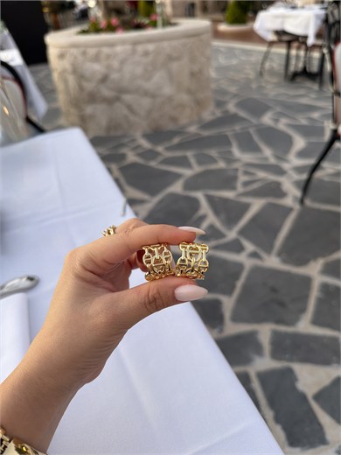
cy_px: 228
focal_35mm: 24
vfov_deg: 71.6
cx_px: 170
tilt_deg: -35.7
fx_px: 315
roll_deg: +4.8
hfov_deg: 56.8
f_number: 1.78
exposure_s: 1/60
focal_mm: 6.76
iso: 250
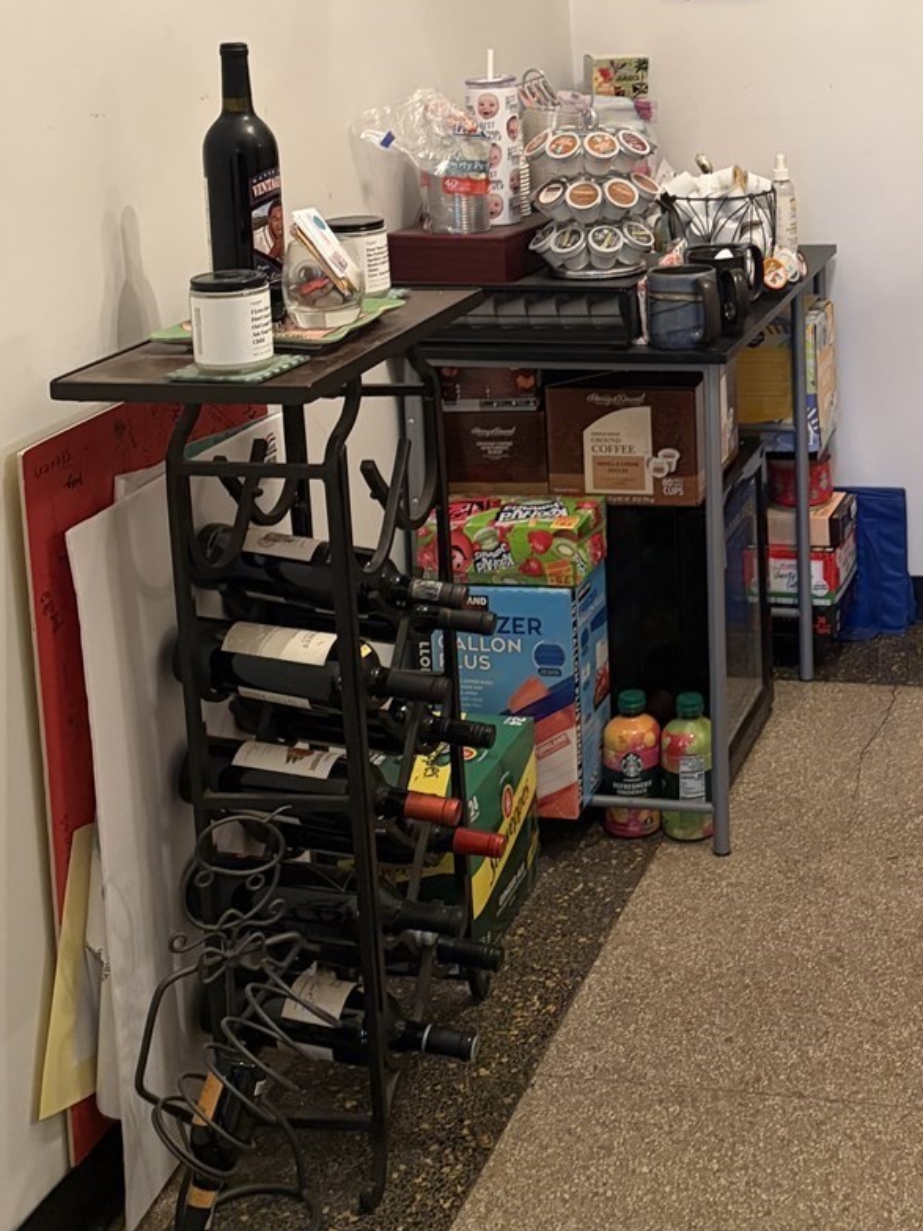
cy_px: 244
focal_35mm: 51
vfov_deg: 36.2
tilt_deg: -9.2
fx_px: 1814
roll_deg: +0.7
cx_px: 848
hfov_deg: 27.4
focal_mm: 5.96
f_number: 1.6
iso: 250
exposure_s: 1/60
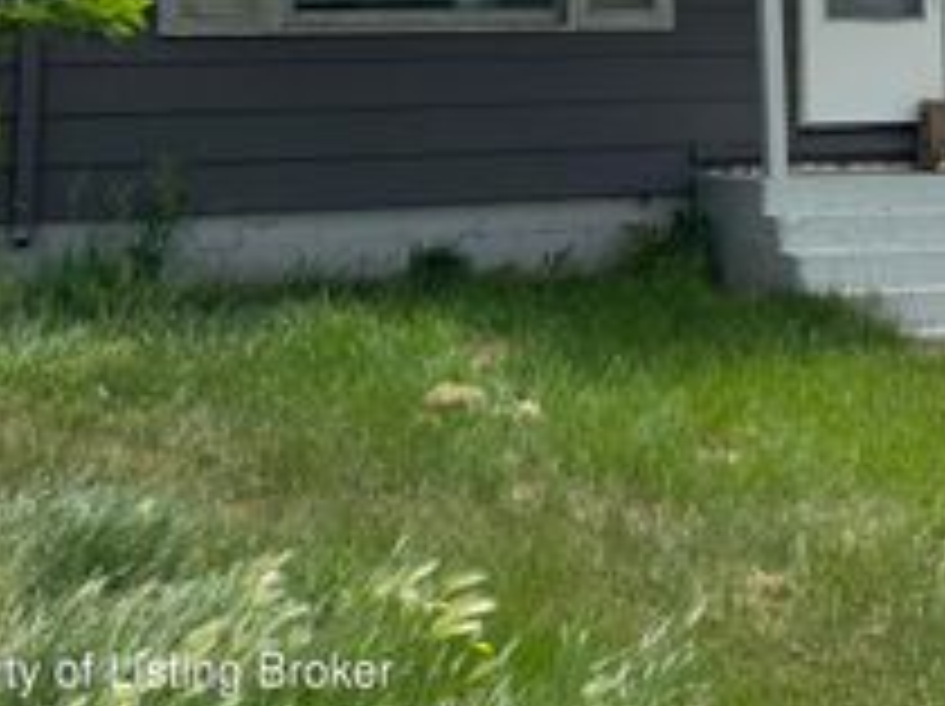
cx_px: 828
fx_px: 1691
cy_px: -97
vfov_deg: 22.1
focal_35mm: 62
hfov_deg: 30.1
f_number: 1.6
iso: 50
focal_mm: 5.96
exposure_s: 1/5076
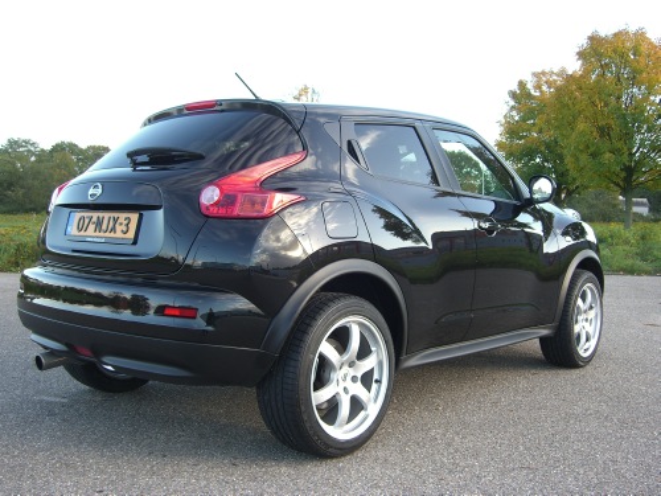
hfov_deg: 49.0
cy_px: 248
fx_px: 726
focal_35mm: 38
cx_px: 330
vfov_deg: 37.7
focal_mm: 7.9
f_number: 2.8
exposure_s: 1/100
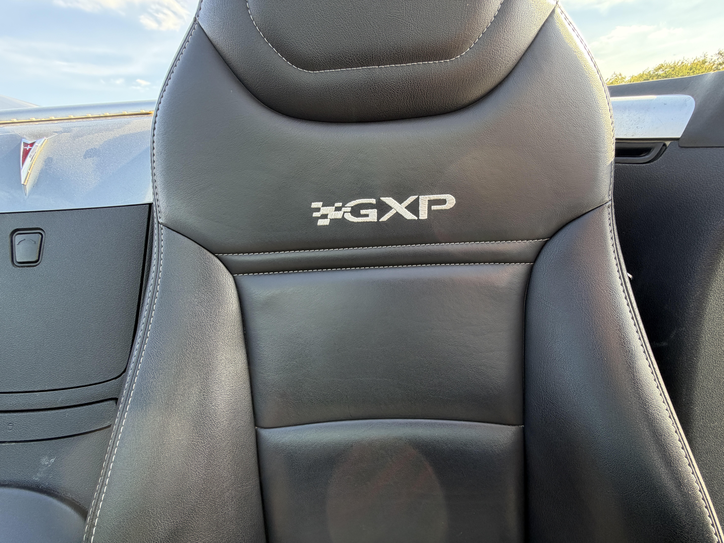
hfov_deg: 102.1
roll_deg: +6.8
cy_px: 272
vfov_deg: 85.7
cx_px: 362
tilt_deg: -21.7
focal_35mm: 14
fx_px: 293
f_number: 2.2
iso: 64
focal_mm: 2.22
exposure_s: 1/121
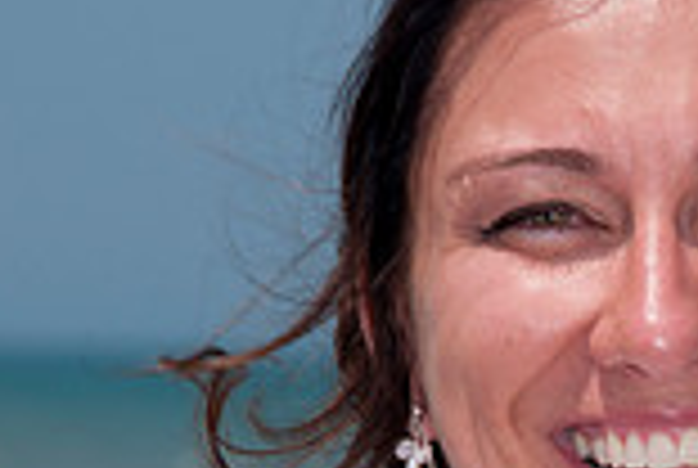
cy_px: 612
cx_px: 651
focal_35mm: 651
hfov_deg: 3.2
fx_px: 12646
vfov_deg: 2.1
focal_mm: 150
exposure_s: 1/250
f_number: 13
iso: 100
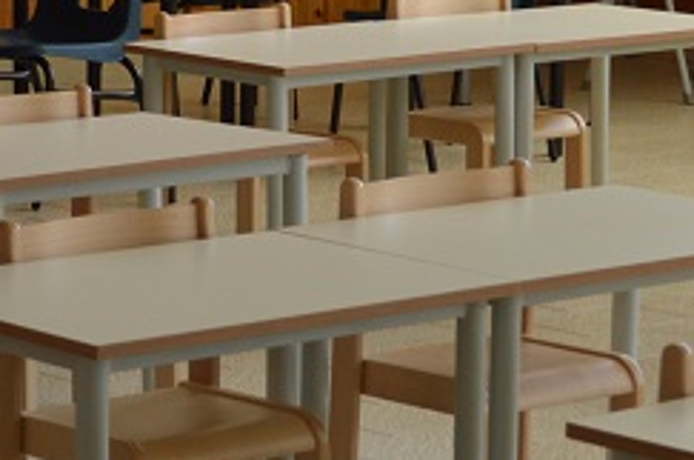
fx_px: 3425
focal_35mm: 178
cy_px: 209
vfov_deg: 7.7
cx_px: 268
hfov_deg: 11.6
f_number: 4.8
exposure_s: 1/40
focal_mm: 32
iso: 400
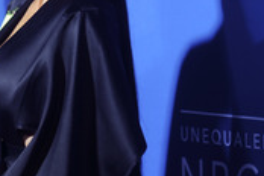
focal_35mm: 517
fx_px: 3791
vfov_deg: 2.7
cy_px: 42
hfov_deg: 4.0
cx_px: 88
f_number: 5
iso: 800
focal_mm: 200
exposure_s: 1/400
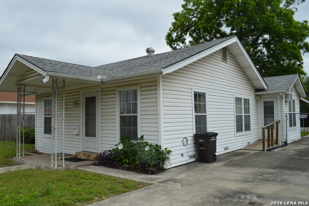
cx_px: 154
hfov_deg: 67.4
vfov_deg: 47.9
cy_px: 103
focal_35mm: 27
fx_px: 232
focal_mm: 18
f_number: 8
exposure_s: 1/250
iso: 100
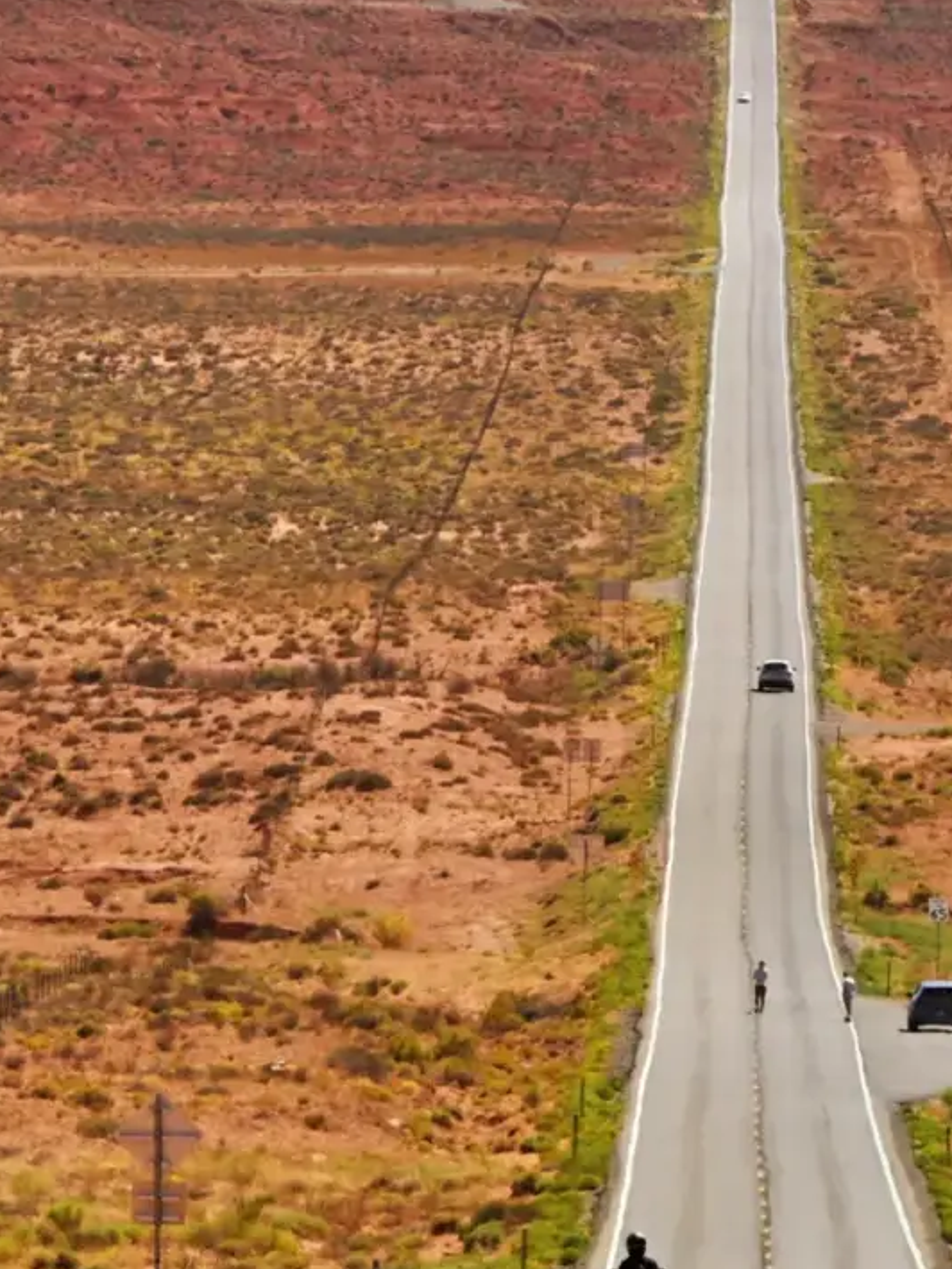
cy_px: 328
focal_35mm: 488
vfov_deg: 4.1
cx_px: 378
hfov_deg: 3.0
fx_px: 17889
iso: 100
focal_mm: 100
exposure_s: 1/400
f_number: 7.1
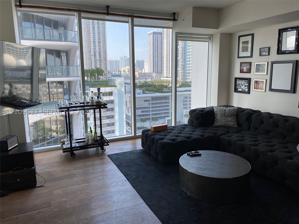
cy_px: 112
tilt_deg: -10.3
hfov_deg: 67.3
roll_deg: +0.6
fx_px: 225
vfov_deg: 53.1
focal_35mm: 26
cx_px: 150
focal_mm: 4.25
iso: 32
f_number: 1.8
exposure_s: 1/373
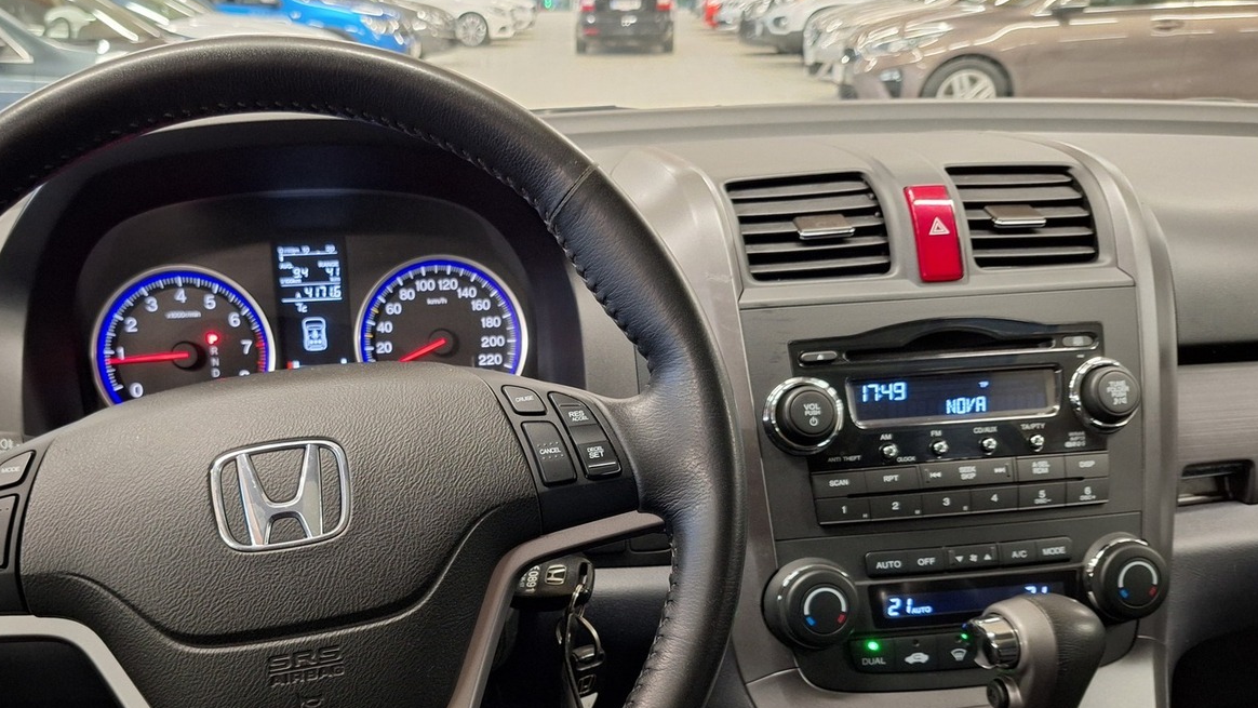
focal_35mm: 31
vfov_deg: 37.4
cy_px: 475
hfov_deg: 62.1
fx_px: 1034
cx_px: 510
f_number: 1.8
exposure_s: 1/25
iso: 400
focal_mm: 5.54
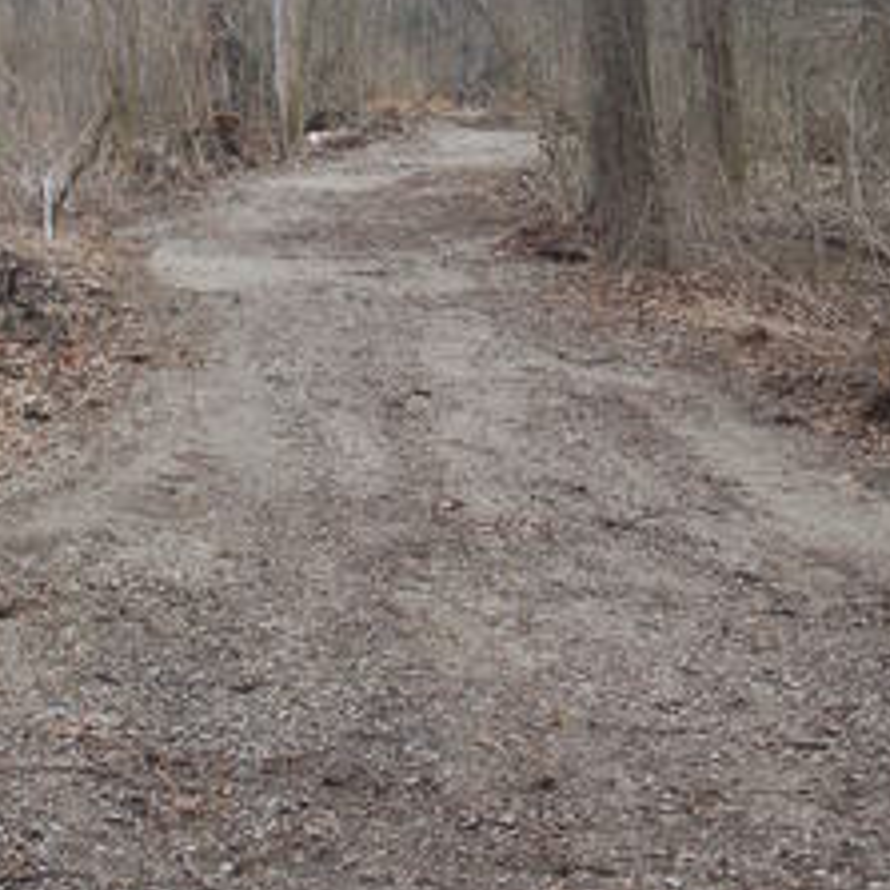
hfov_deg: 20.4
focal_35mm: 85
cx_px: 365
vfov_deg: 20.2
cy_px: 176
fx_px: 2470
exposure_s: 1/160
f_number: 6.3
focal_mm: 31
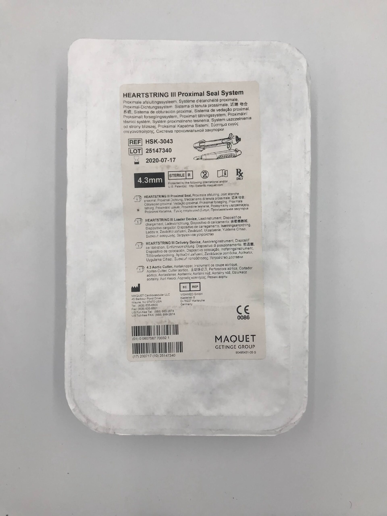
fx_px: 417
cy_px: 258
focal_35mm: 28
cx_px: 194
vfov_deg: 63.4
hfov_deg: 49.7
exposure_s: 1/365
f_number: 1.8
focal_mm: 3.99
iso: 20
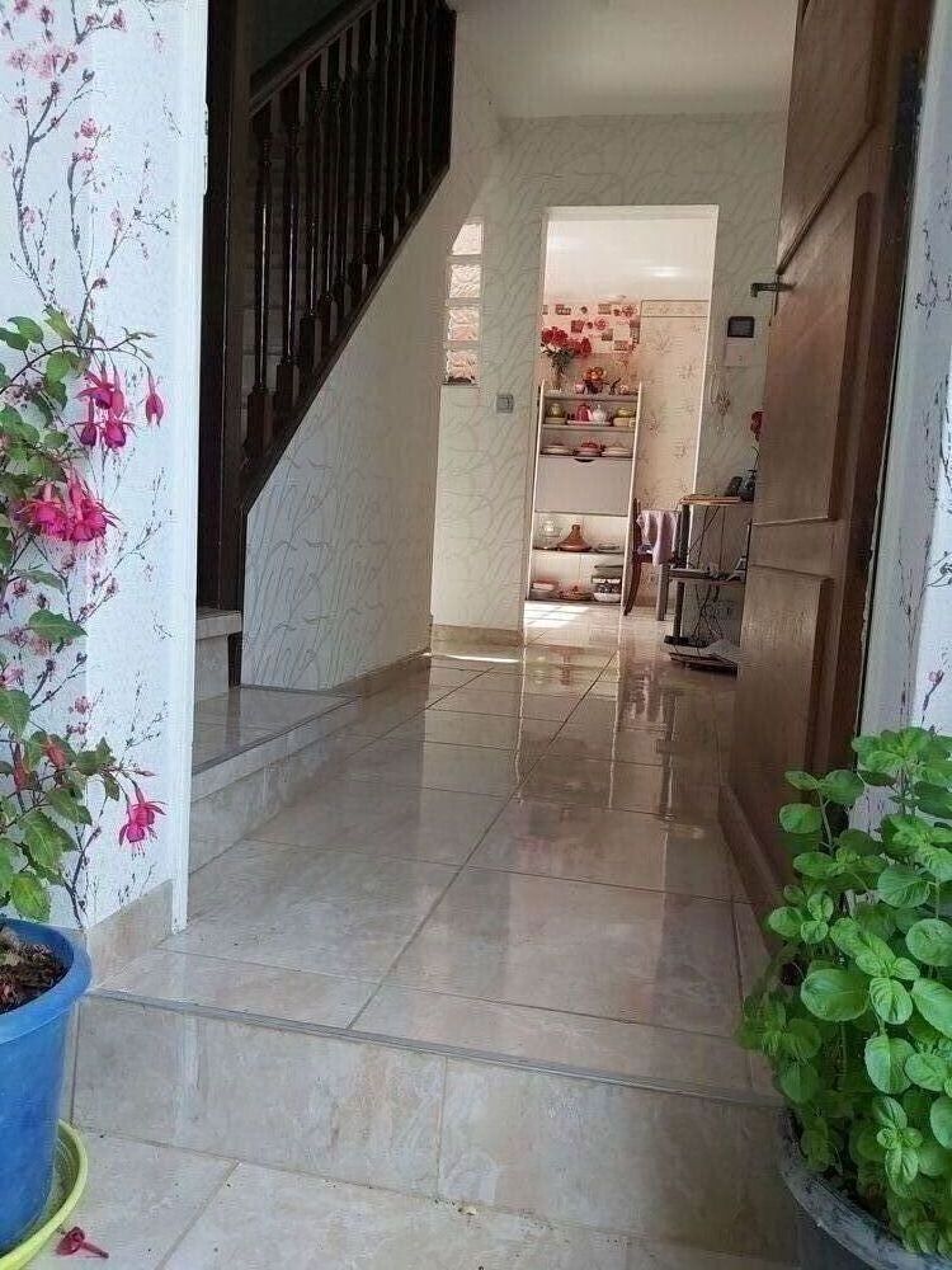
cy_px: 635
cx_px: 476
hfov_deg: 53.1
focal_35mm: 26
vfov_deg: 67.3
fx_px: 953
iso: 80
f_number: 1.7
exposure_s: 1/120
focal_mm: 3.92
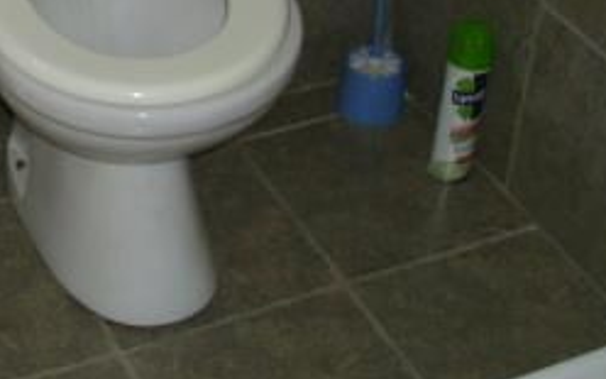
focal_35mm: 104
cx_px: 17
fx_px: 1718
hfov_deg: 19.5
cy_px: -161
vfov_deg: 12.1
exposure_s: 1/60
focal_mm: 6.36
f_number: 3
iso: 200
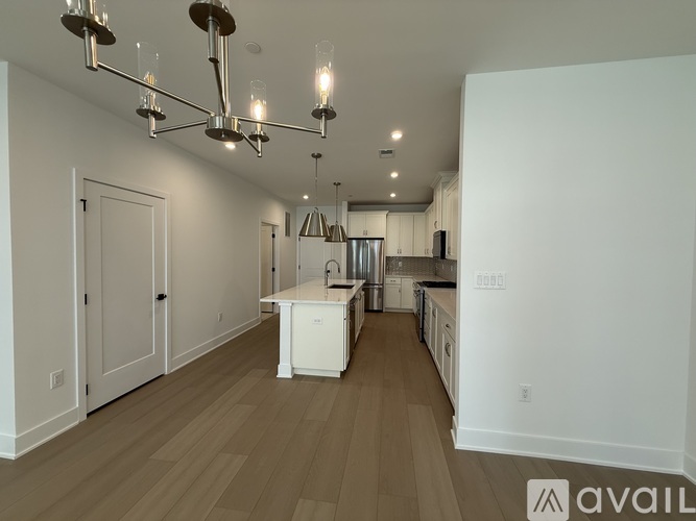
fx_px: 281
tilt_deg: -0.5
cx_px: 348
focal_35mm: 14
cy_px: 260
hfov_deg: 102.1
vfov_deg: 85.7
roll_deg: -0.7
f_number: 2.2
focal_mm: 2.22
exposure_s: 1/120
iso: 125
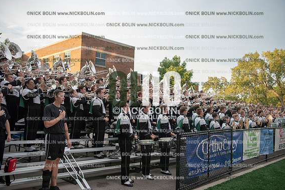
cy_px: 96
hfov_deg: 57.2
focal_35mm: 33
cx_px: 145
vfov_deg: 39.9
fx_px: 261
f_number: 3.2
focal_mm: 32
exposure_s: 1/1250
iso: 800
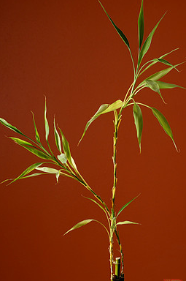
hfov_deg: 15.5
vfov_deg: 23.1
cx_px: 82
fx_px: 684
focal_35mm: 88
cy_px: 151
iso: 200
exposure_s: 1/10
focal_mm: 50
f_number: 7.1
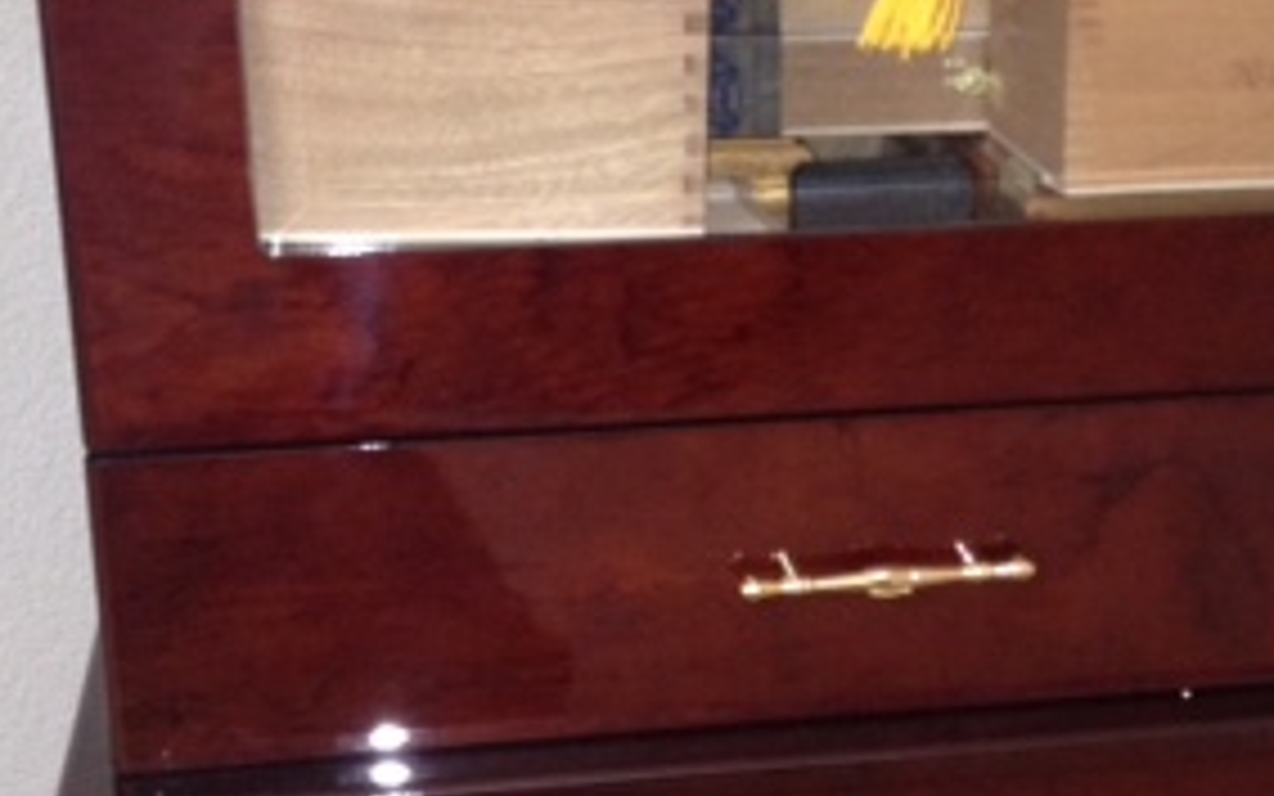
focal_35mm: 84
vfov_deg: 15.5
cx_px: 882
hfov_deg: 24.5
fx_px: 2917
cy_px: 513
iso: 250
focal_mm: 4.28
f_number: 2.4
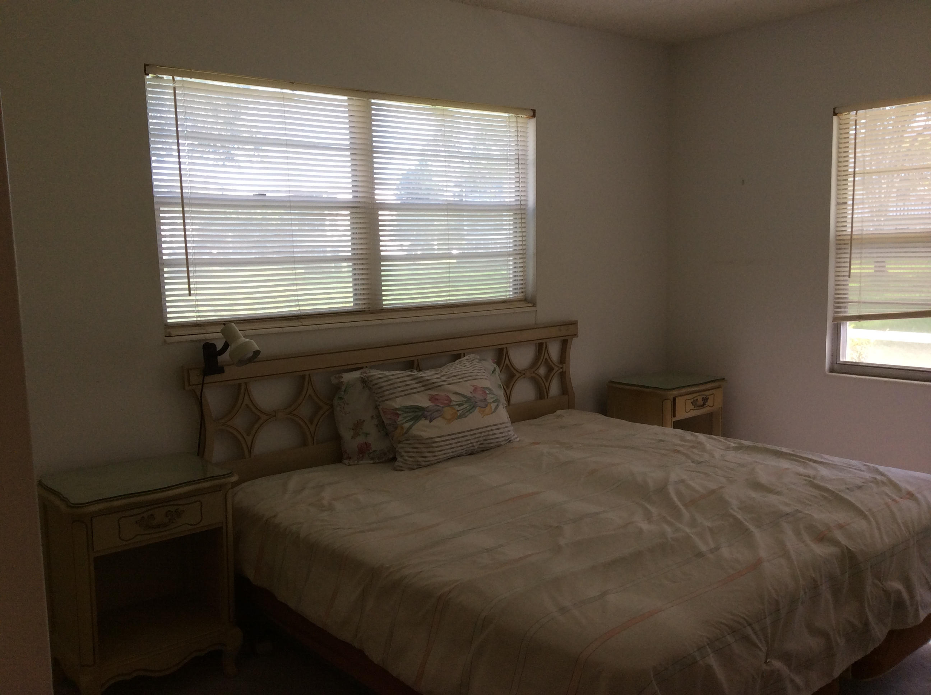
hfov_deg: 55.4
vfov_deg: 42.8
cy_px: 348
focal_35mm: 33
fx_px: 886
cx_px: 466
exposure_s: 1/120
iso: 50
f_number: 2.4
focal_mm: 3.3
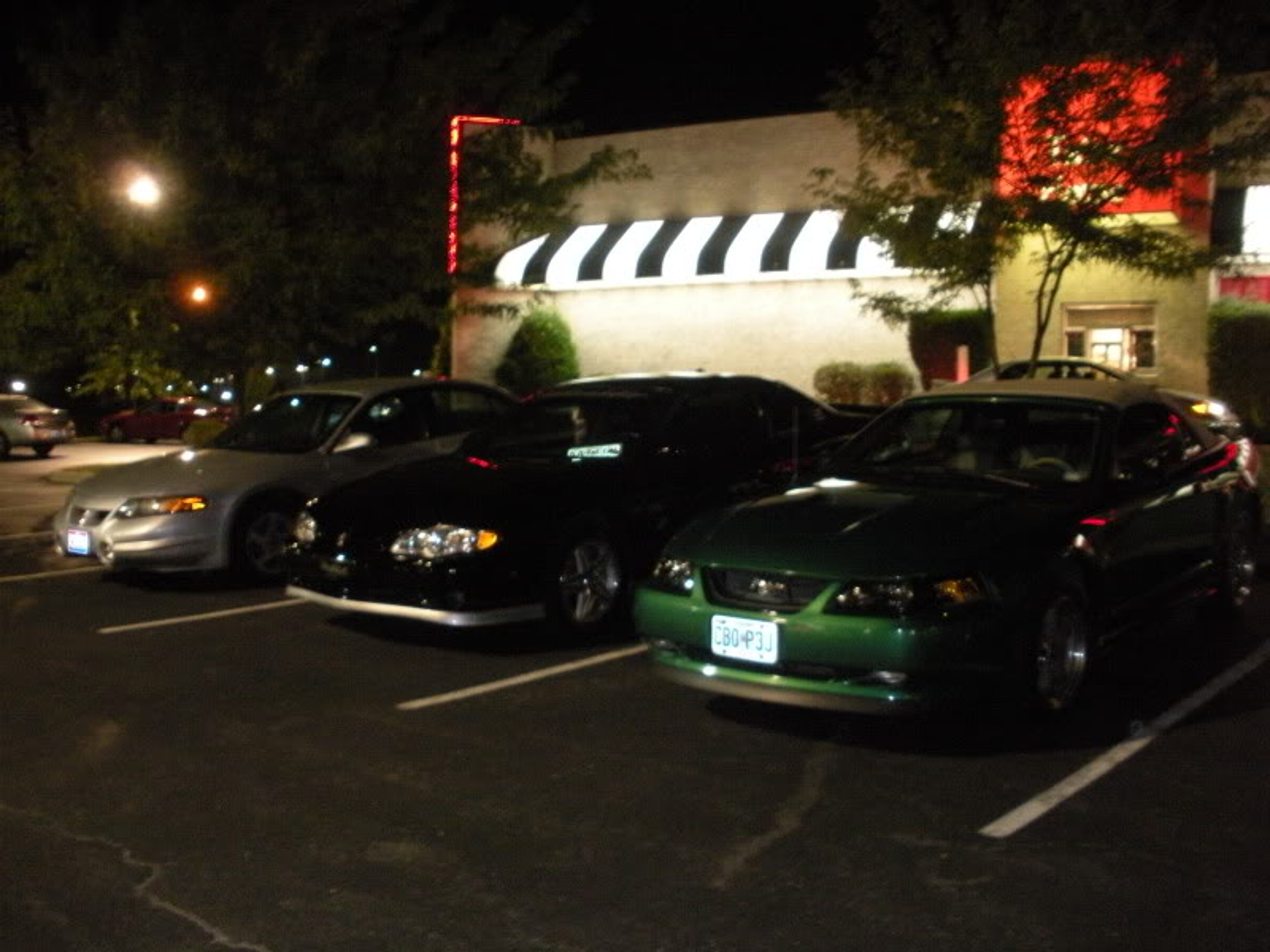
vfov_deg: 39.7
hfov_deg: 51.4
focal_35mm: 36
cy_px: 476
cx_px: 635
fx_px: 1321
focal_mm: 6.3
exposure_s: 1/5.9
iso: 400
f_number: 3.5
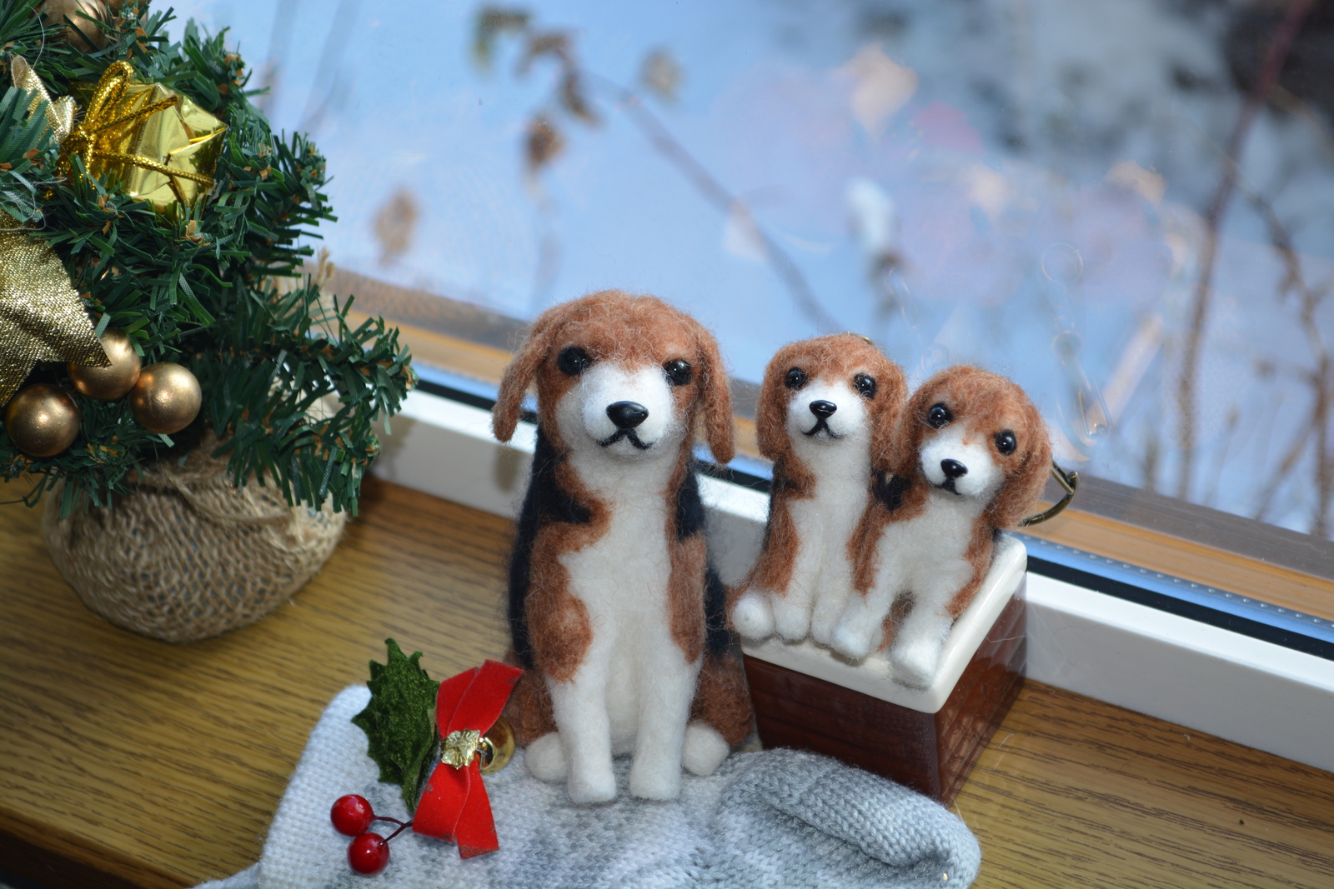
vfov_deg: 16.6
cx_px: 667
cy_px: 444
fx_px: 3057
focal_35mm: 82
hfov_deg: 24.6
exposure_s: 1/125
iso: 200
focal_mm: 55
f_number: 5.6
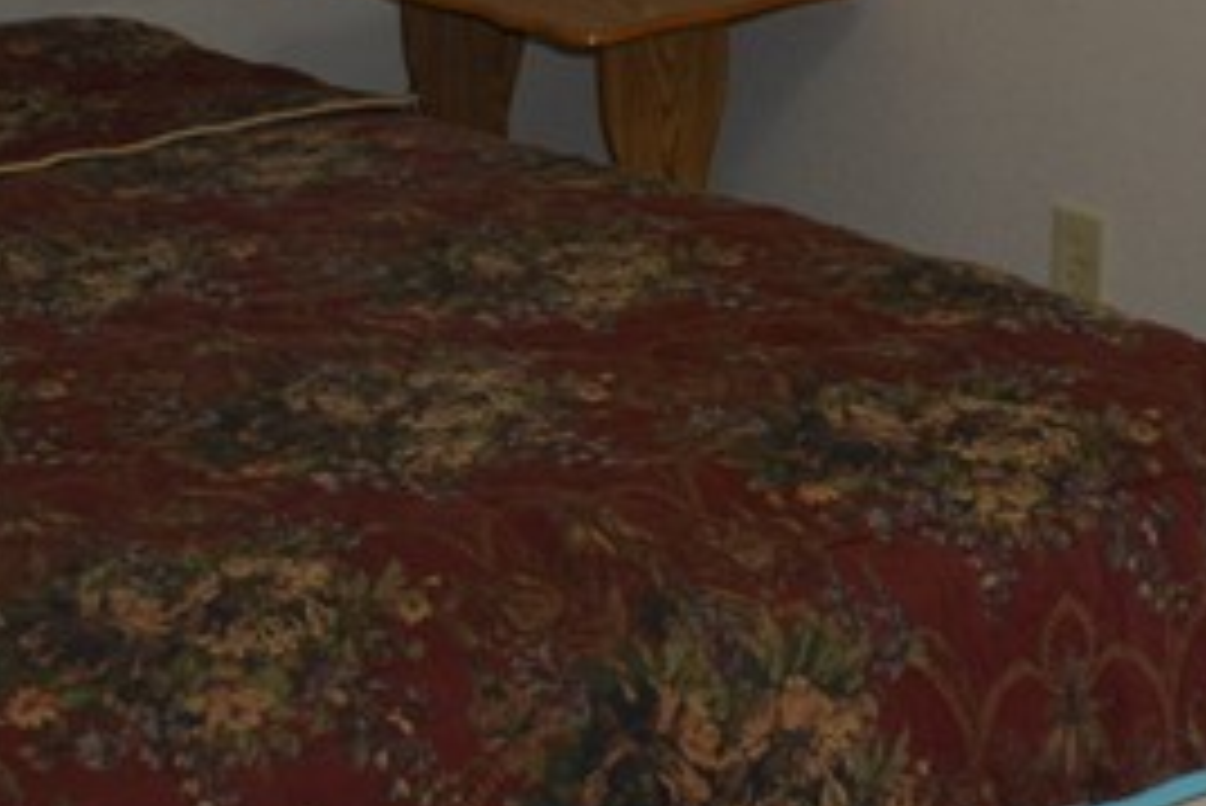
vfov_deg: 7.6
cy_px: 268
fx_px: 6100
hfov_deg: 11.3
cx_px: 826
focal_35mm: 182
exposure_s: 1/100
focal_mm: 30
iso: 400
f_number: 4.5
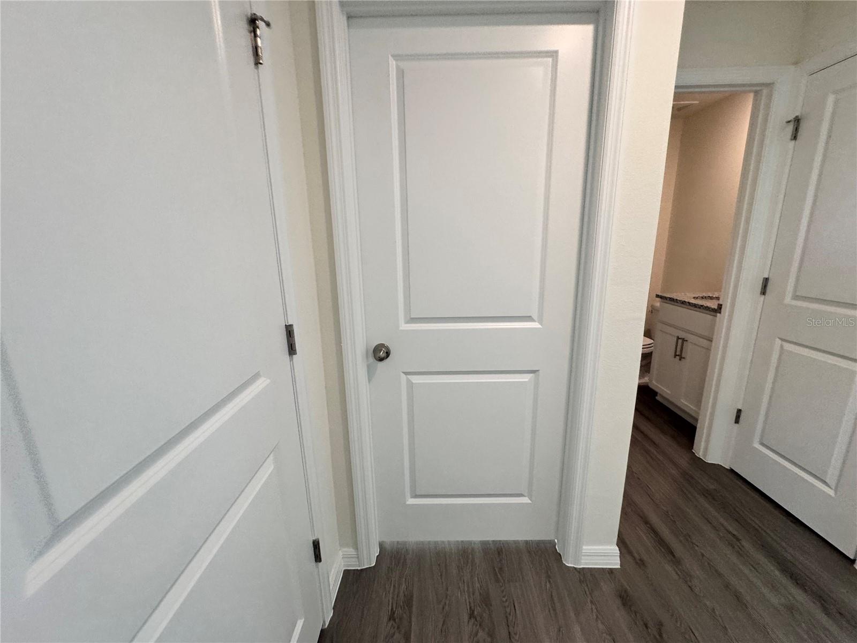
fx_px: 347
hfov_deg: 102.1
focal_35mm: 14
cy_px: 322
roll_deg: +1.0
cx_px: 428
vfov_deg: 85.7
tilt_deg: -17.6
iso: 160
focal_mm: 2.22
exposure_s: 1/120
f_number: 2.2
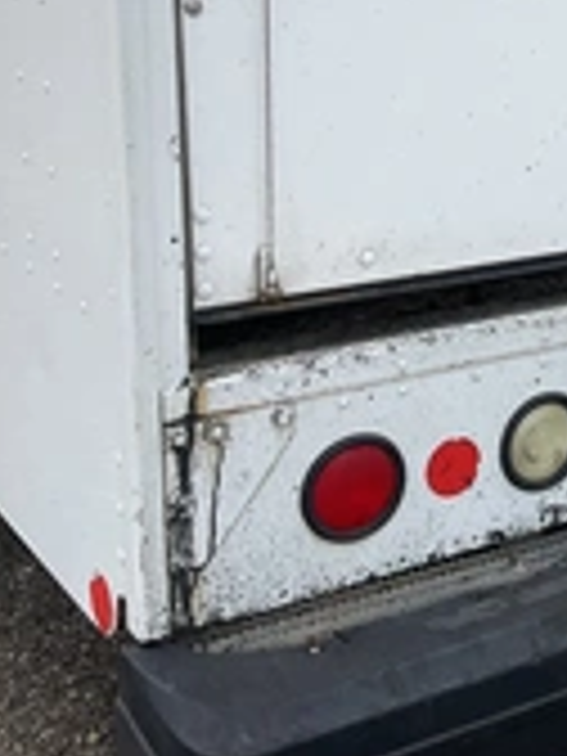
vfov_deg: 27.9
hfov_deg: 19.9
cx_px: 693
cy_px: 230
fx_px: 1507
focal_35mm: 69
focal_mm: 3
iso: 25
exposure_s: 1/1221
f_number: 1.8
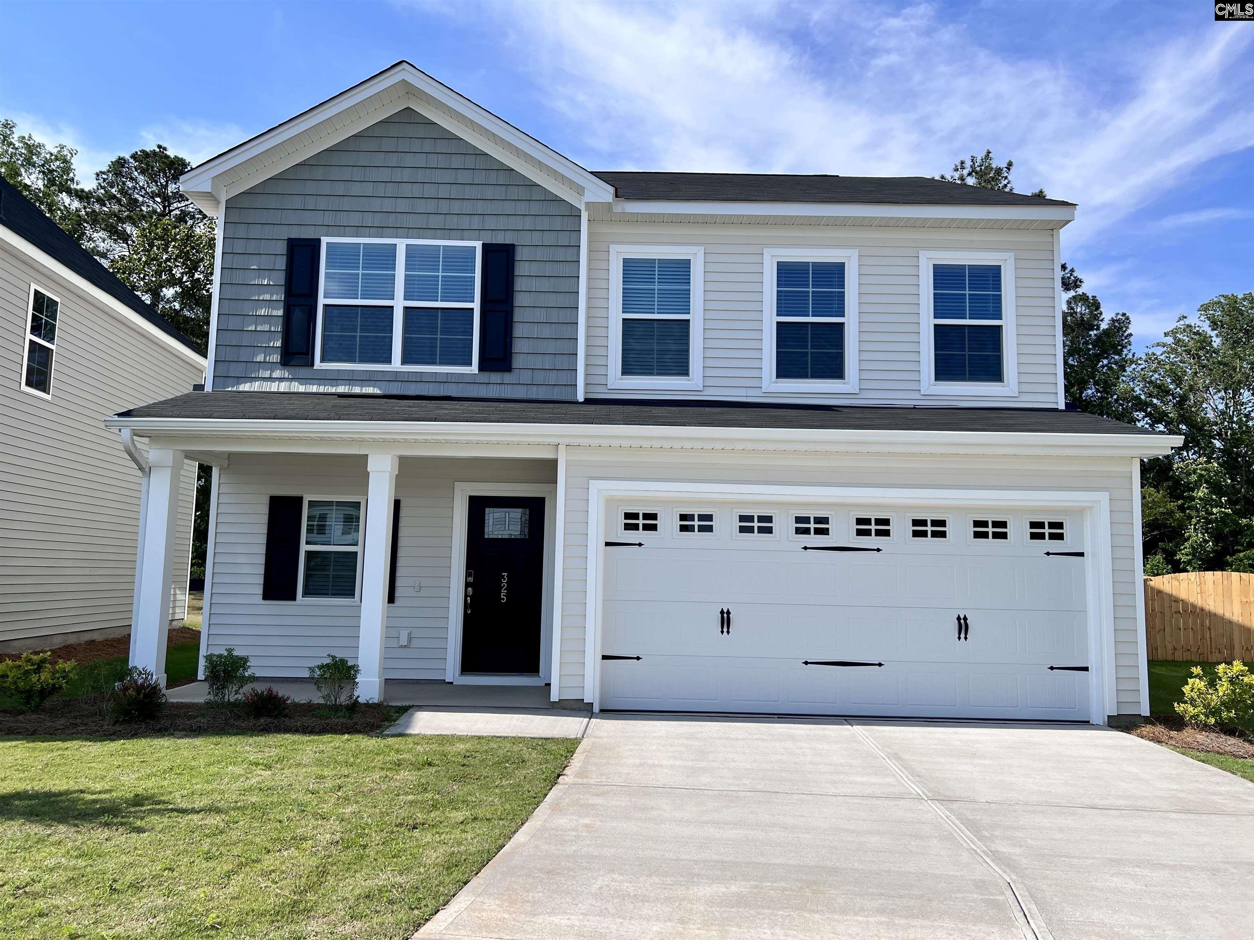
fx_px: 942
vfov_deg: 53.1
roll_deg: -1.0
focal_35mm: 26
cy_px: 470
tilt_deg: +7.0
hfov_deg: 67.3
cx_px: 627
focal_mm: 5.7
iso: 50
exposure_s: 1/4274
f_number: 1.5
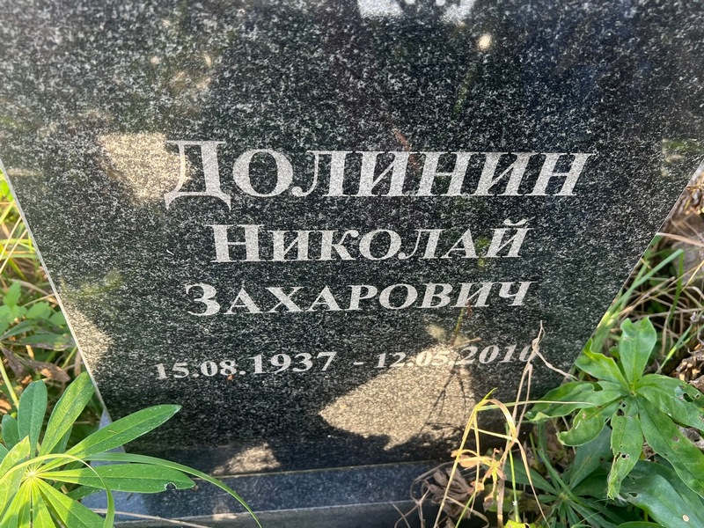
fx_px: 529
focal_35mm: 26
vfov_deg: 53.1
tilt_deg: -44.5
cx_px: 352
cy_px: 264
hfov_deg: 67.3
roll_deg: -5.5
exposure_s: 1/121
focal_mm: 5.7
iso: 50
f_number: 1.5
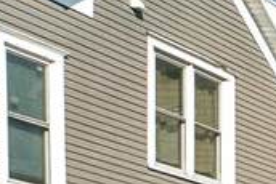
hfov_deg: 10.1
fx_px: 913
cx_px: 915
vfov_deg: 11.5
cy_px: 135
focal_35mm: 119
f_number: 10
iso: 400
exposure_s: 1/400
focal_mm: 16
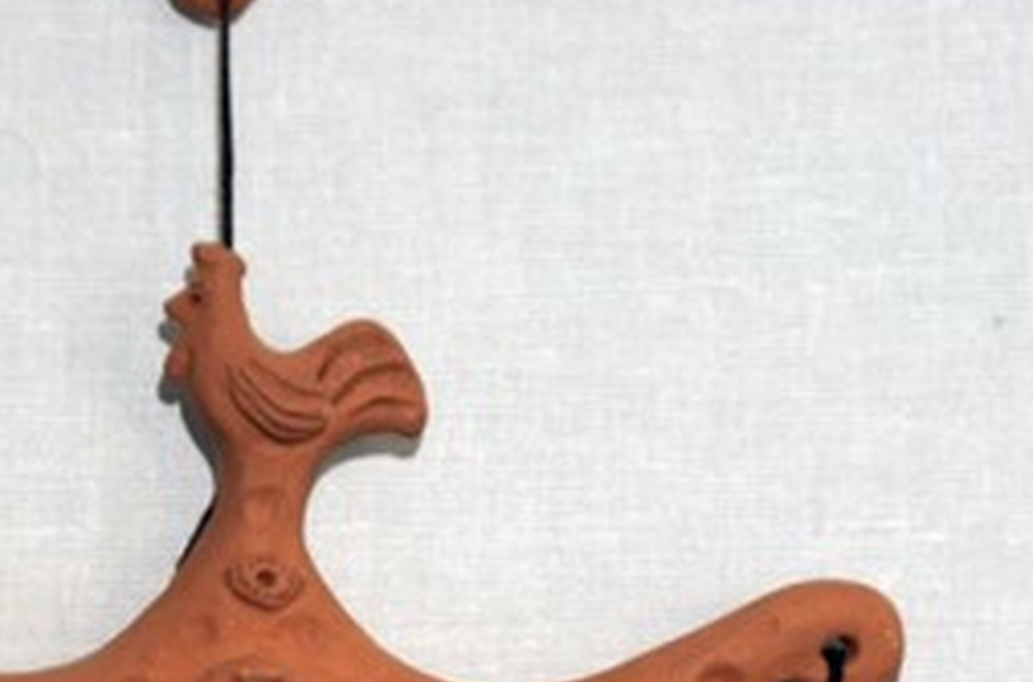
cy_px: 890
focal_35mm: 436
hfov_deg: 4.7
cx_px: 216
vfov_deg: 3.1
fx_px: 12483
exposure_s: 1/30
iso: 320
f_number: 5.6
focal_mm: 105
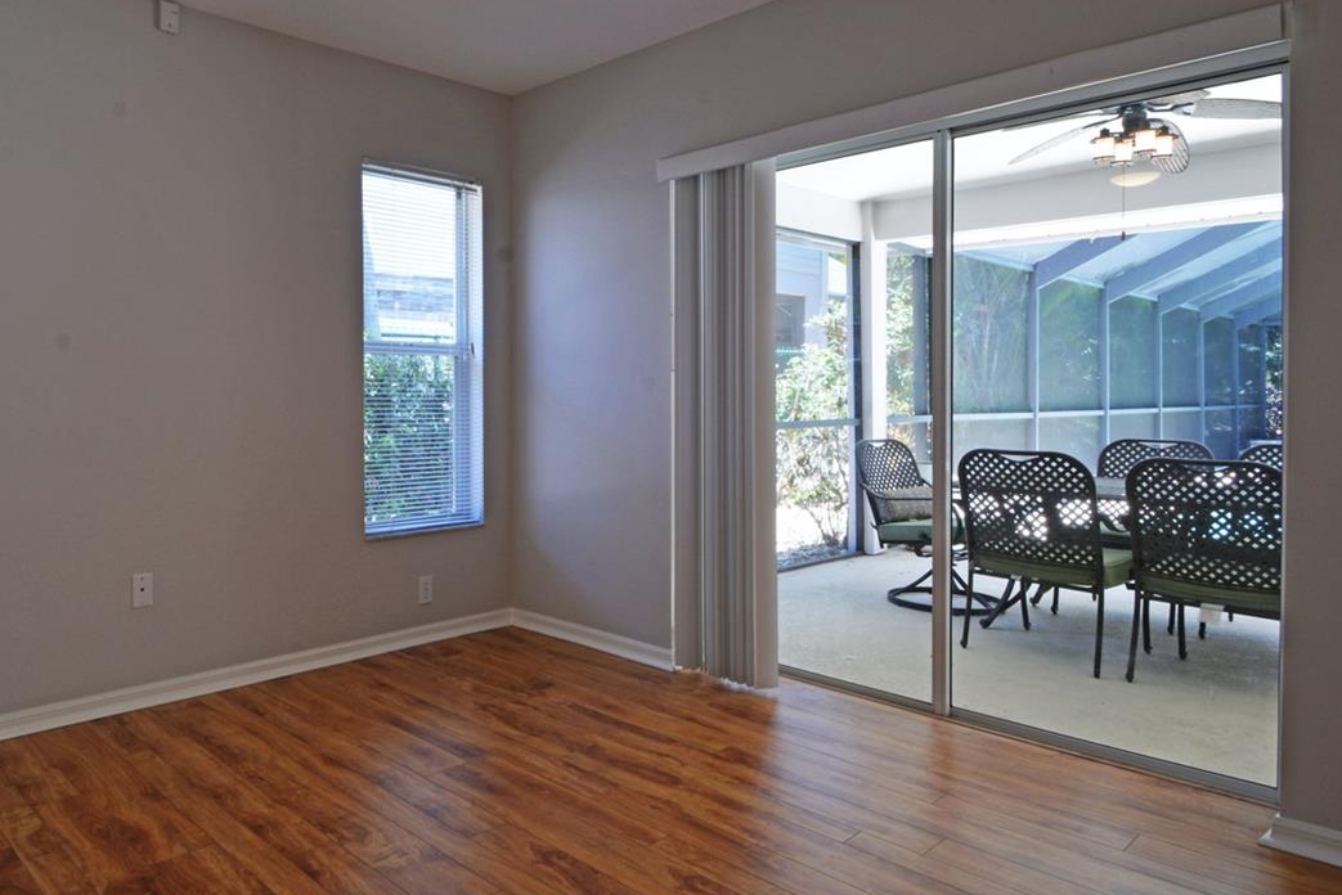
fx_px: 858
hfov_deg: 74.3
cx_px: 473
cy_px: 402
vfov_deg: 55.0
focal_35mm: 23
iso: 160
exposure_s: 1/2
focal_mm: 10
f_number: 16
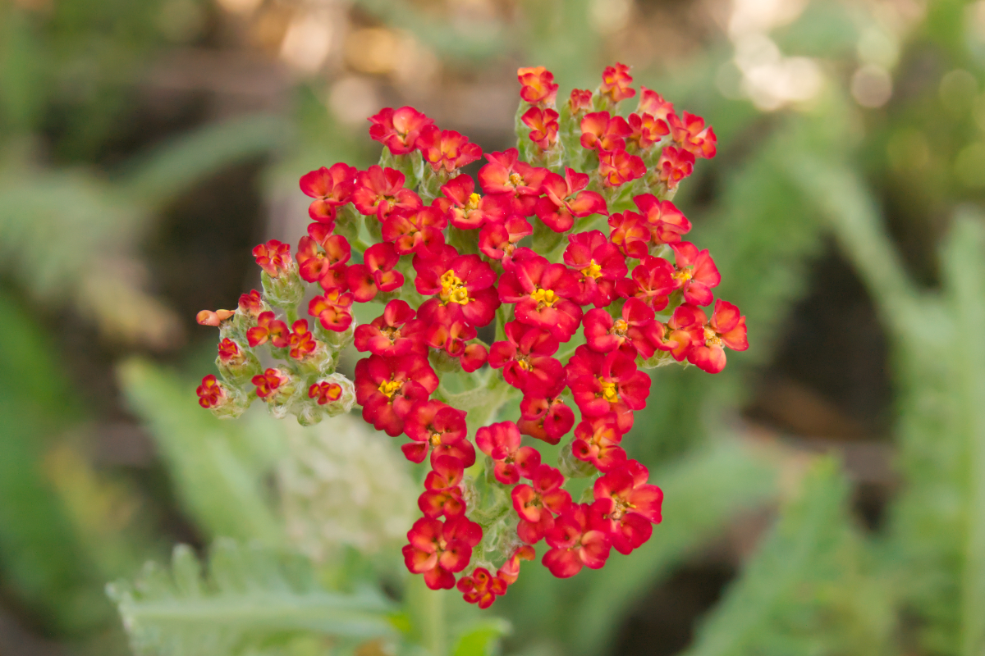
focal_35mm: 82
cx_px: 492
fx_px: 2257
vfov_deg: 16.6
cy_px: 328
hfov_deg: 24.6
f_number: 13
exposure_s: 1/500
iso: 3200
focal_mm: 55
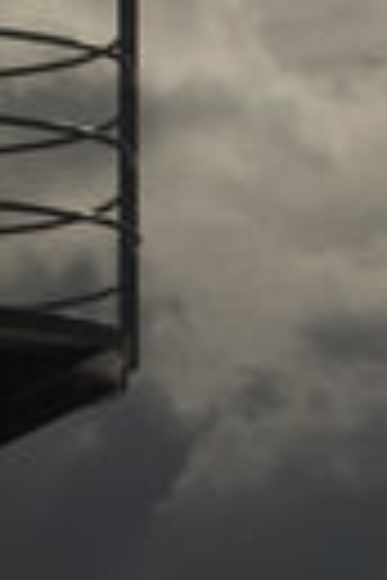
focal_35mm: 452
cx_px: 162
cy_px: 620
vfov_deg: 4.6
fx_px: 7288
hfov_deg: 3.0
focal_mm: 65
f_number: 14
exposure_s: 1/320
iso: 100
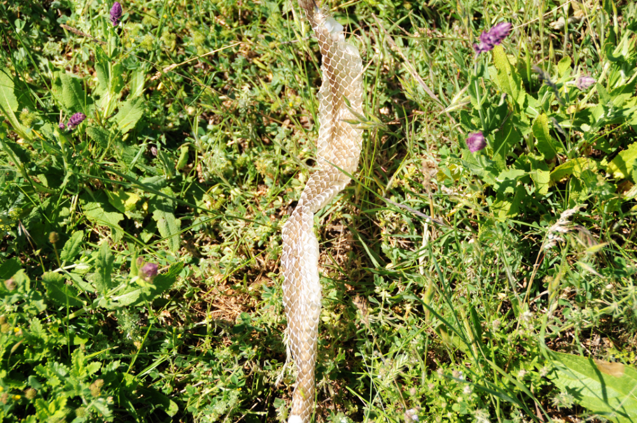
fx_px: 1643
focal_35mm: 93
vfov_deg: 14.7
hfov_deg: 21.9
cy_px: 212
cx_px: 318
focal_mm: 62
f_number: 6.3
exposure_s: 1/1250
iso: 400
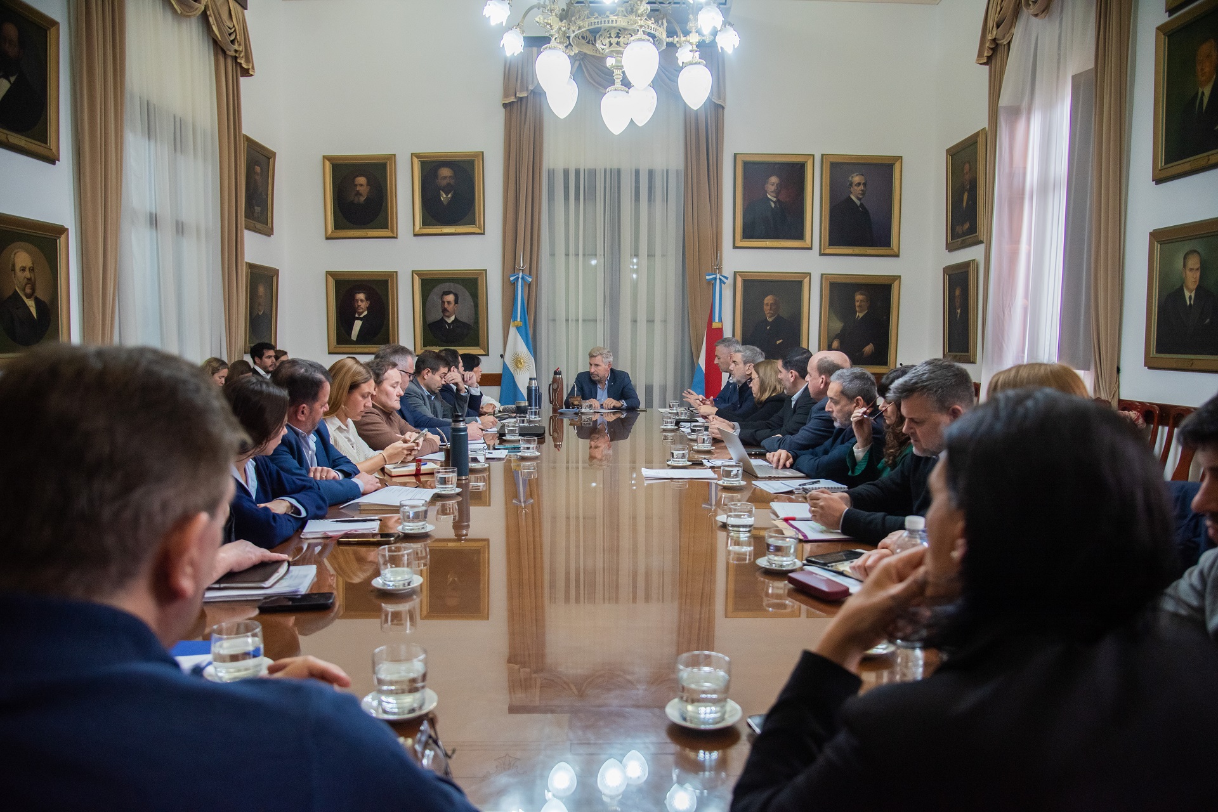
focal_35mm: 24
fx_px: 812
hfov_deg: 73.7
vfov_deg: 53.1
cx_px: 609
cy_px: 406
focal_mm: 24
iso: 1600
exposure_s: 1/200
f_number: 4
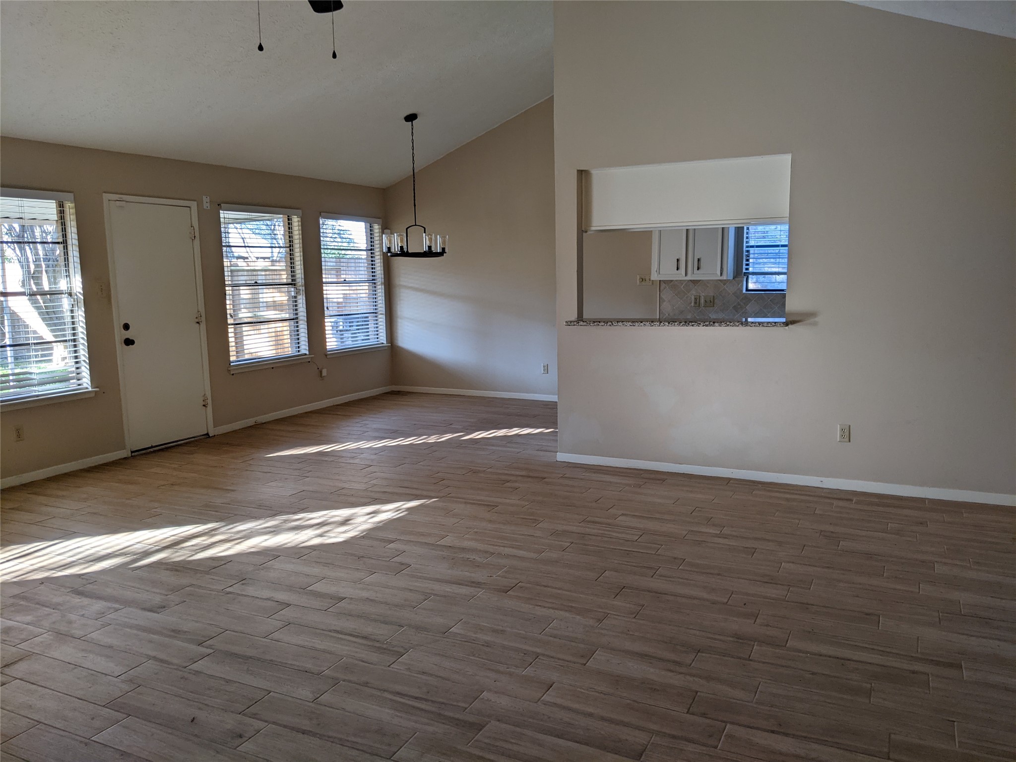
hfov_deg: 65.3
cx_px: 508
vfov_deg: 51.4
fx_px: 792
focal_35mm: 27
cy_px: 381
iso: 54
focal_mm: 4.44
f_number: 1.8
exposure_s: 1/59.9
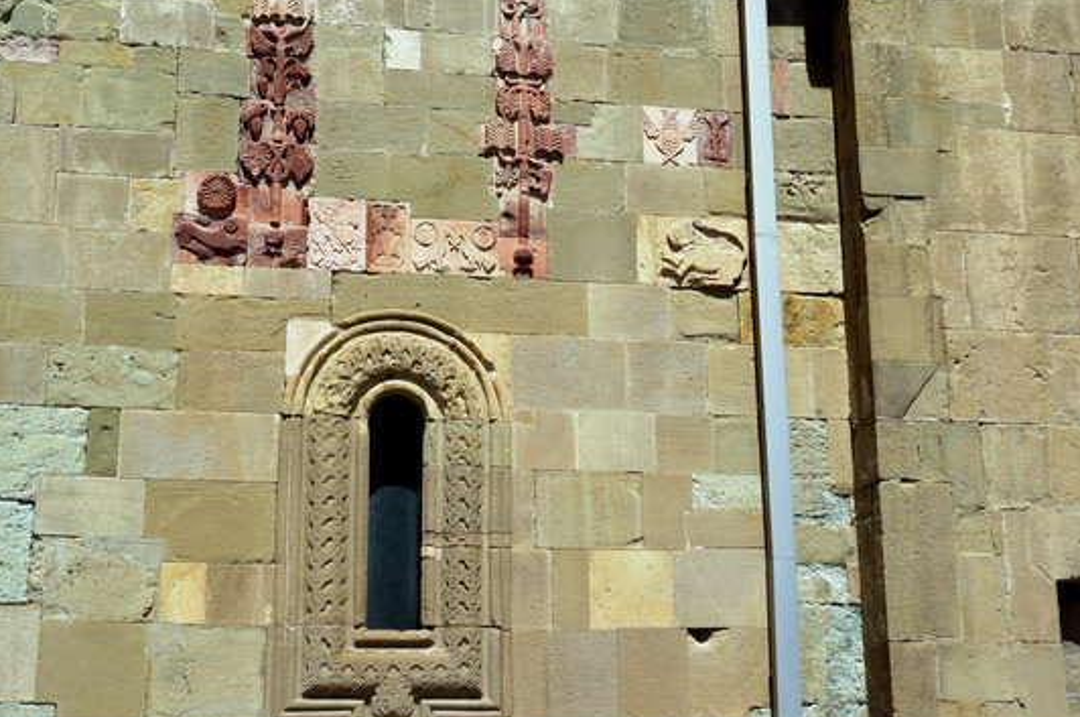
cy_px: 328
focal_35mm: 60
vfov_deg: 22.7
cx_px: 546
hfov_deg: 33.7
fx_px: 1785
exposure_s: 1/160
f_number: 13
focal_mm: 33
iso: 100
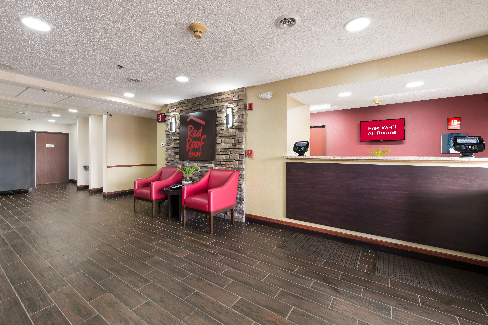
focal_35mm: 16
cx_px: 244
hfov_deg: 96.7
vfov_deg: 73.8
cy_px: 162
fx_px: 217
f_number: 8
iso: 320
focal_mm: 16
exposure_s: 1/1.67
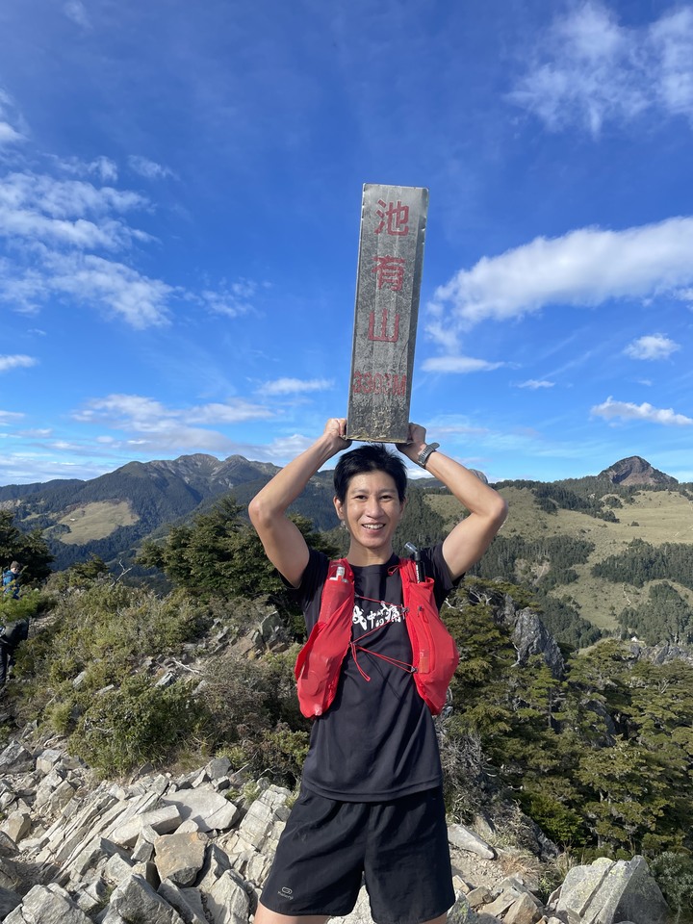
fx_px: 694
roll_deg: -3.8
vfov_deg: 67.3
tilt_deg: +4.7
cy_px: 462
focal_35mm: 26
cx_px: 346
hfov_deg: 53.1
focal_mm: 4.2
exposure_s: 1/2398
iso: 32
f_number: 1.6
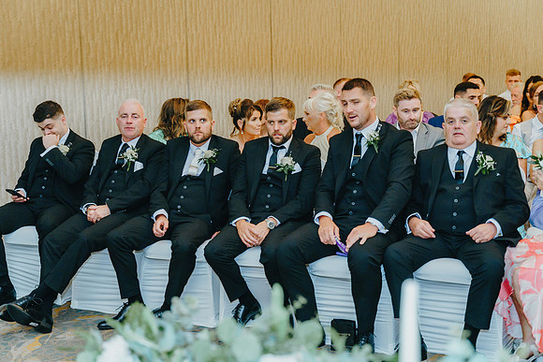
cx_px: 272
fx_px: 769
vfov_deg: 26.5
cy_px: 181
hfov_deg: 38.9
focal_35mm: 51
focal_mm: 51
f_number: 3.2
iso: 2500
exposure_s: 1/320
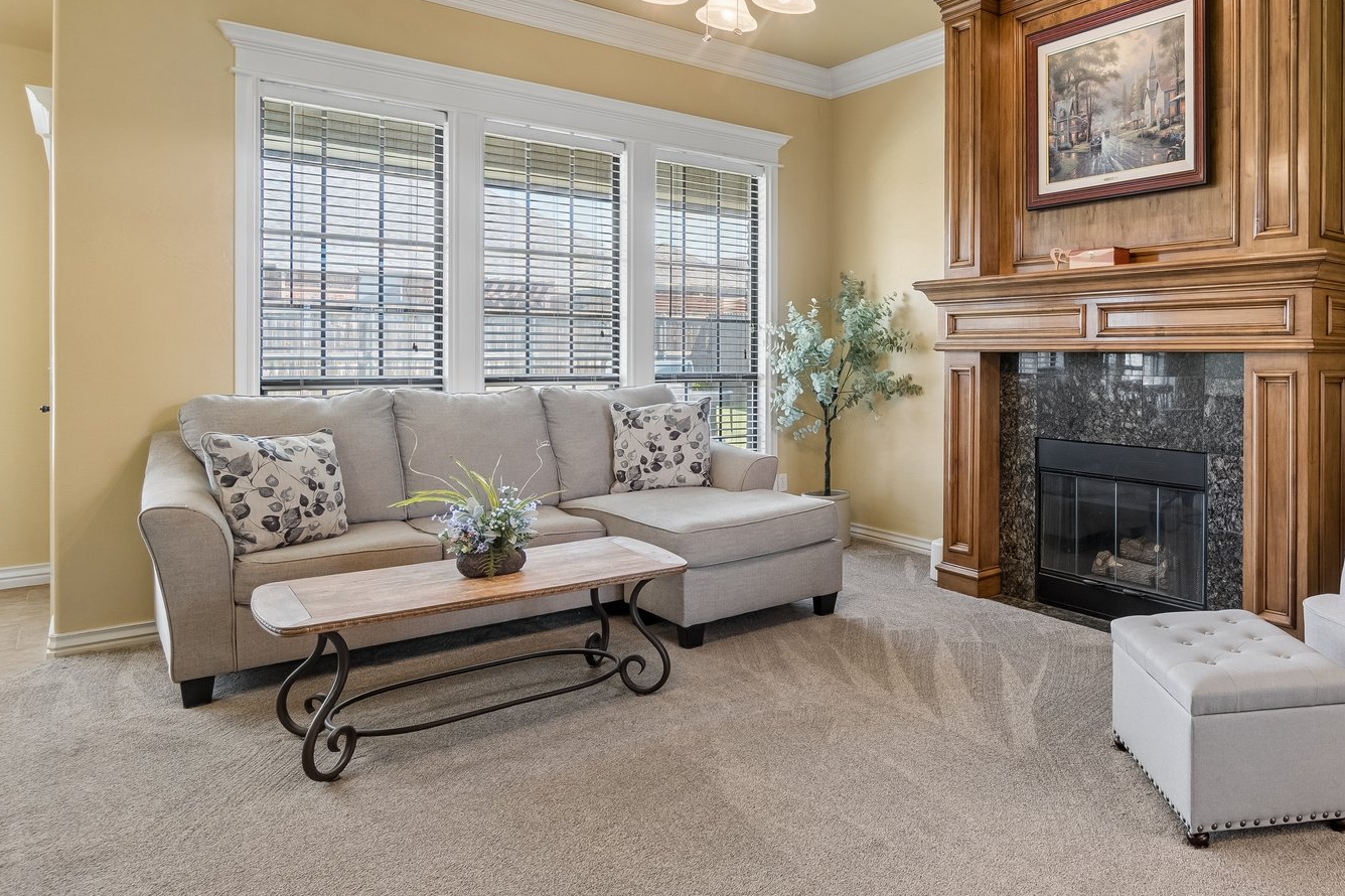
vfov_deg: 54.8
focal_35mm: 23
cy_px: 378
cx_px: 992
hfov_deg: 71.5
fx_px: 859
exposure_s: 1/50
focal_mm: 10
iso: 200
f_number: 6.3
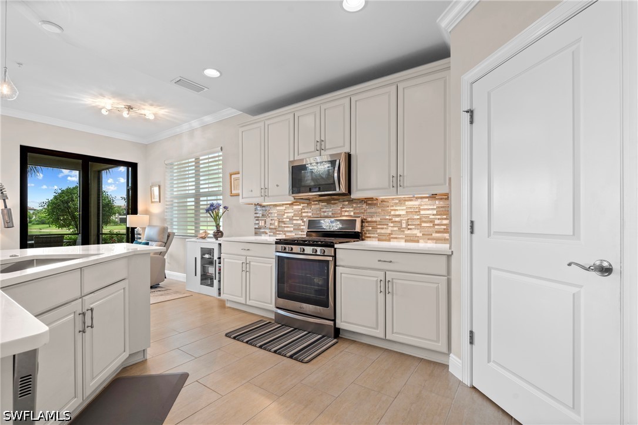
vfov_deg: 73.7
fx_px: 284
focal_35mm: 16
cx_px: 319
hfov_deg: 96.7
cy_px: 212
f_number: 9
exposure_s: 1/1.25
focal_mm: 16
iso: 100
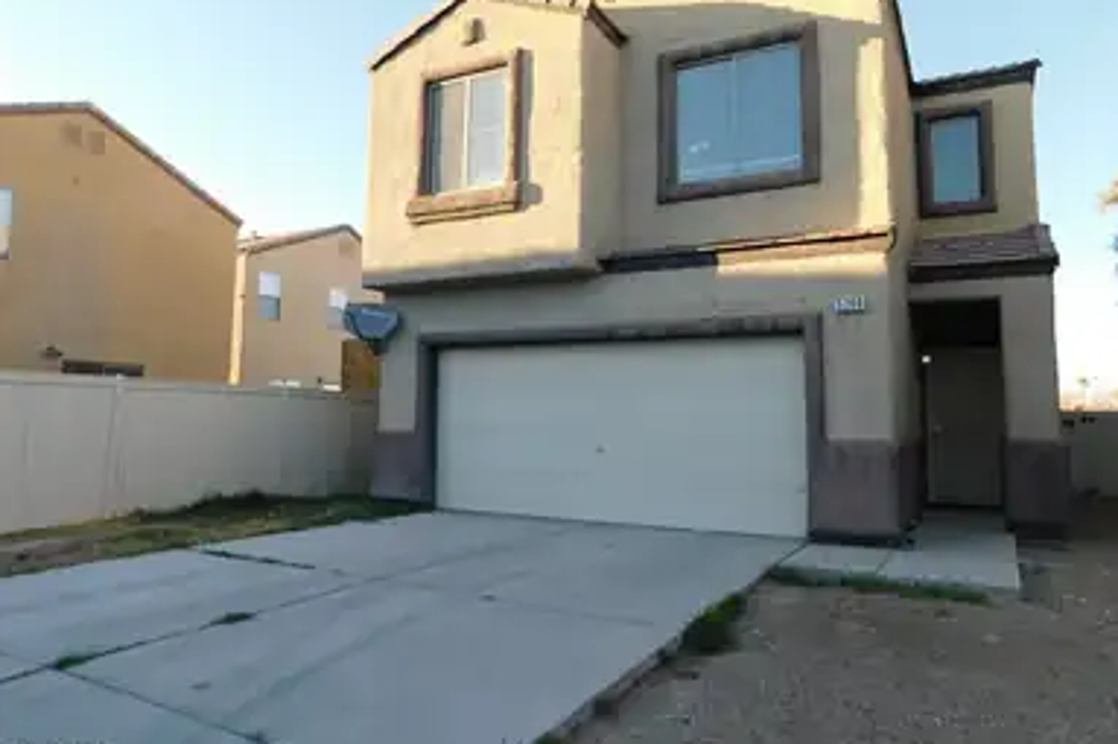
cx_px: 572
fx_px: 776
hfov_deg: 71.5
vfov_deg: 51.2
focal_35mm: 25
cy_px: 336
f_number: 3
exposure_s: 1/400
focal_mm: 4
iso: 125
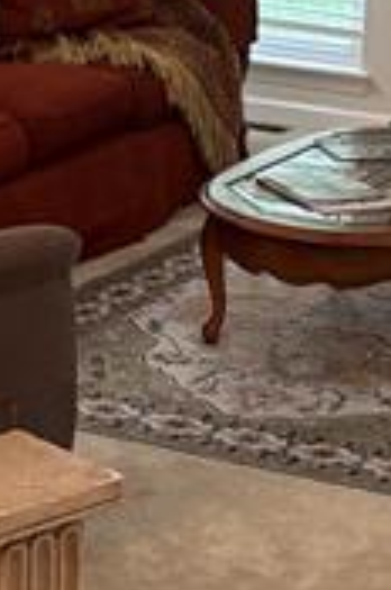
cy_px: 334
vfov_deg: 17.2
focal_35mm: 119
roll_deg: -2.0
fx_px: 1946
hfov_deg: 11.4
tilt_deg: -18.6
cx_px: 367
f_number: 1.6
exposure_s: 1/60
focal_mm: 5.96
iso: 200
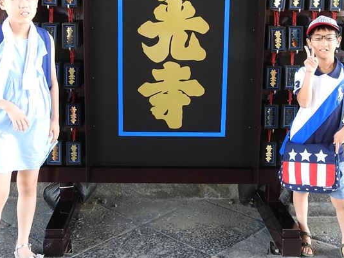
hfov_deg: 37.5
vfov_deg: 28.3
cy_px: 80
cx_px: 172
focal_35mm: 51
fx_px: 507
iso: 160
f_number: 3.3
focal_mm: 4.3
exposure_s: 1/30
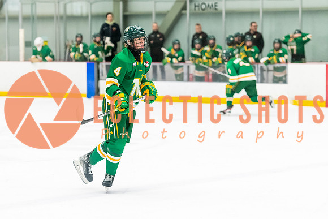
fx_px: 1309
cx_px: 141
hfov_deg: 14.3
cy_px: 116
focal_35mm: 144
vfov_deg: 9.6
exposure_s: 1/800
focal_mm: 105
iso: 3200
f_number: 2.8
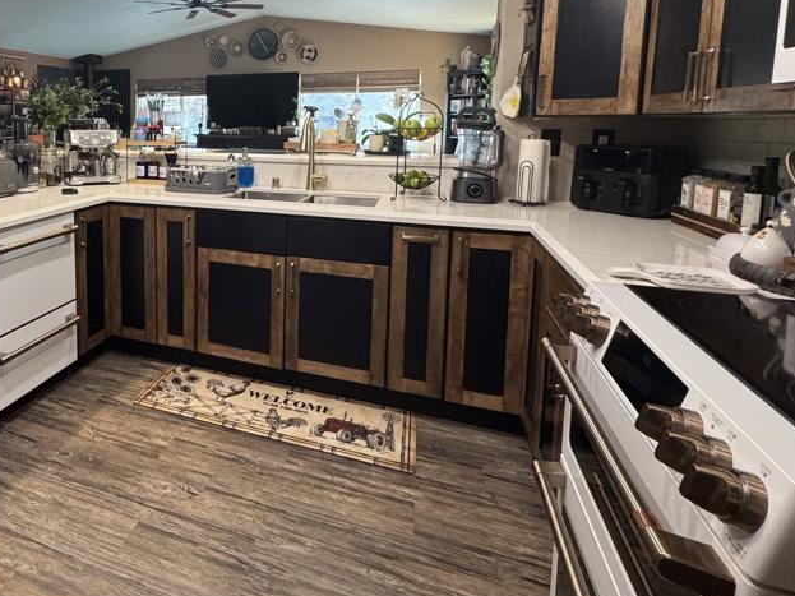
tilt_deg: -6.7
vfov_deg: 56.9
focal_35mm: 23
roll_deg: -0.1
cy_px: 176
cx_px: 191
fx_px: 528
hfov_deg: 68.7
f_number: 2.2
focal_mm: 2.22
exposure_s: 1/60
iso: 250
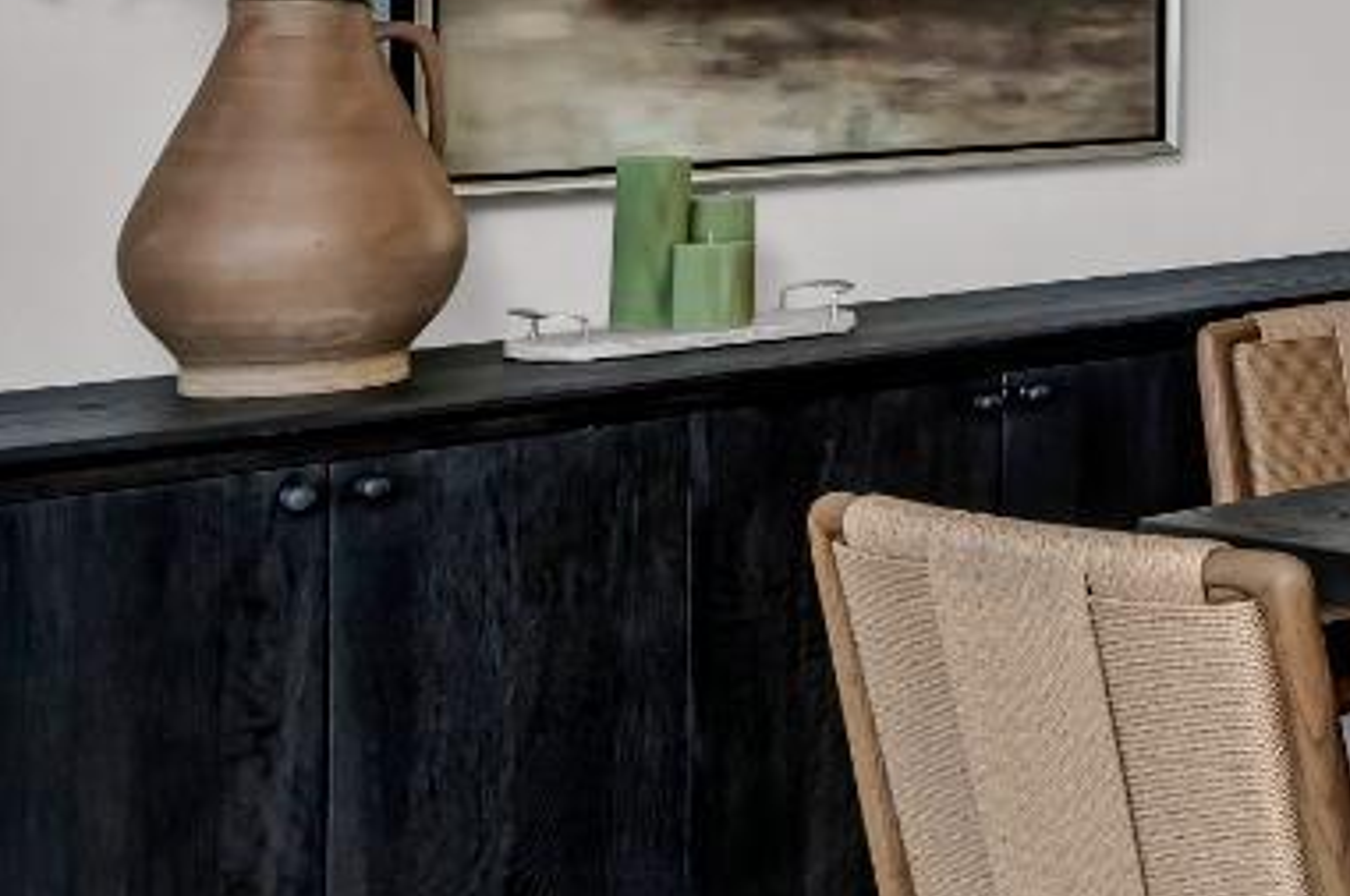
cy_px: 236
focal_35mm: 67
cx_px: 2480
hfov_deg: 20.4
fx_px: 2509
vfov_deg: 20.1
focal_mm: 17
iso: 250
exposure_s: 1/80
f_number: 8
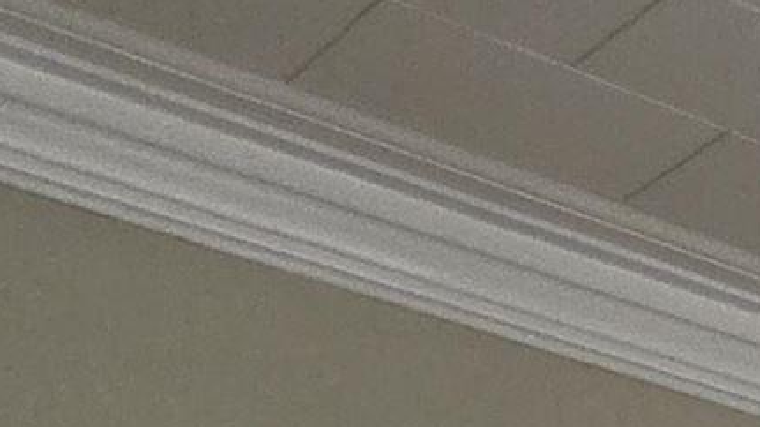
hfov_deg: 10.6
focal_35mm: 101
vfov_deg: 8.7
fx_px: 2034
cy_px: 1465
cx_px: 2449
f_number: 1.9
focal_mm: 2.2
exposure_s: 1/120
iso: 200
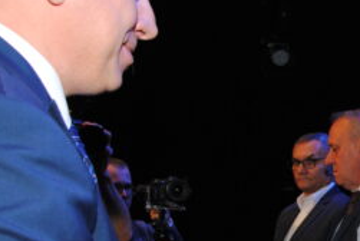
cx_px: 382
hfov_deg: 21.2
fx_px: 921
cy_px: 207
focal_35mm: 92
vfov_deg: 14.8
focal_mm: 22
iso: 400
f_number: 5.6
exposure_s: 1/60
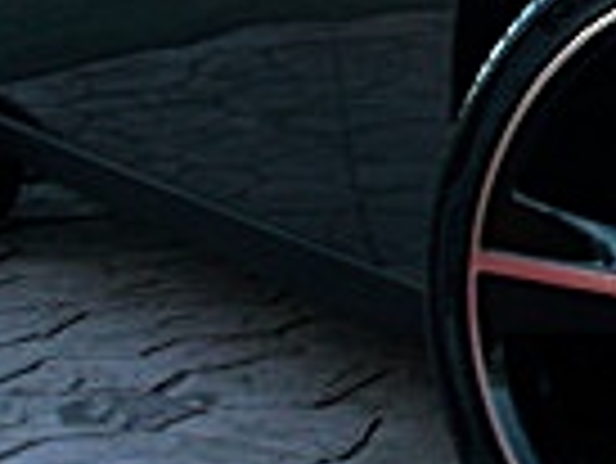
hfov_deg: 10.9
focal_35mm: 168
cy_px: 117
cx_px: 1142
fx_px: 2992
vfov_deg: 8.8
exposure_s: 1/80
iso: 100
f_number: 2.8
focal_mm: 6.3
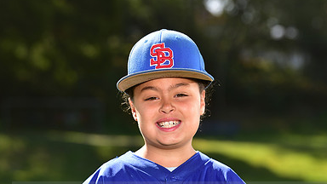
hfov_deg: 10.9
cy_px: 193
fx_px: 1717
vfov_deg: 6.1
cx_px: 164
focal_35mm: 198
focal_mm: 125
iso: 80
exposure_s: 1/250
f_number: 5
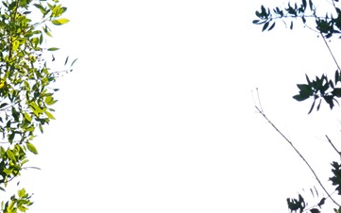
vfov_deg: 4.8
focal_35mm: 271
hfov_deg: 7.7
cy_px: 341
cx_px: 208
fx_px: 2520
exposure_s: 1/100
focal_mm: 48
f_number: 7.1
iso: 100
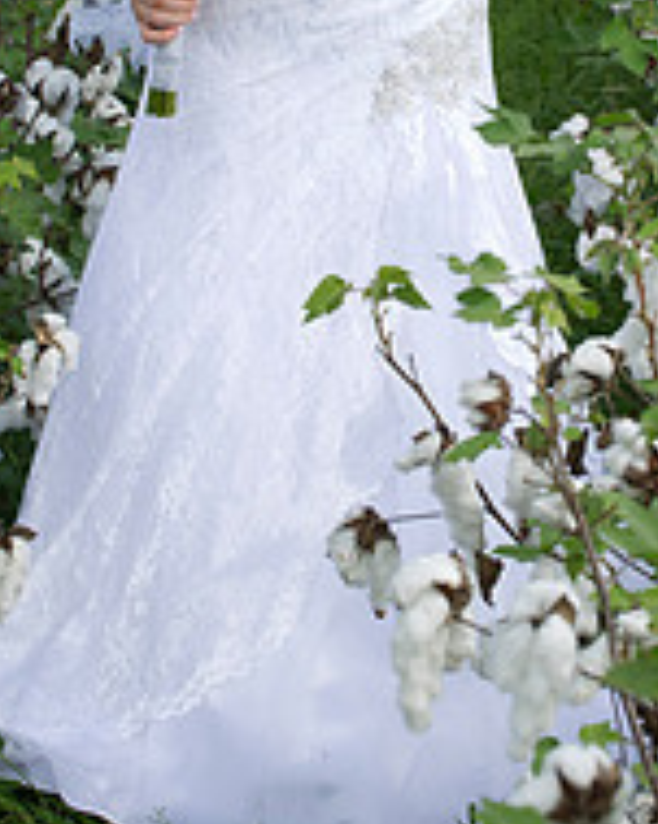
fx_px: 5165
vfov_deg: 9.1
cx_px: 425
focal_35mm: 212
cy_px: 174
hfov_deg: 7.3
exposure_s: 1/200
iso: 160
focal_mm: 95
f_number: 6.3
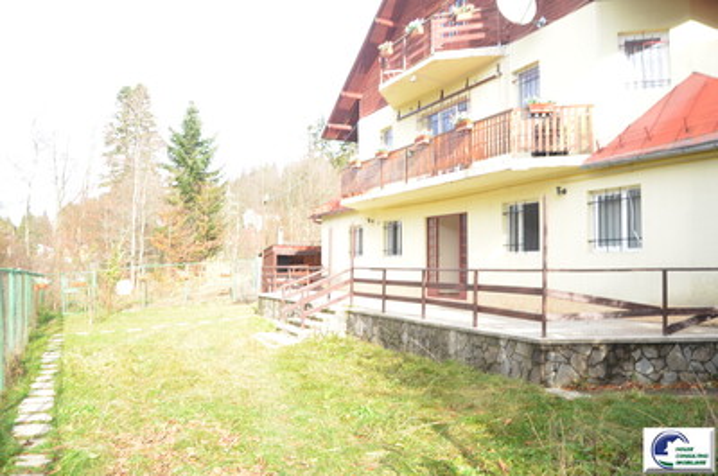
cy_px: 238
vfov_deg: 47.7
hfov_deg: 67.5
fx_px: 537
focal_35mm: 27
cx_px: 359
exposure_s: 1/1250
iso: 400
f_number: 5.6
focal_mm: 18
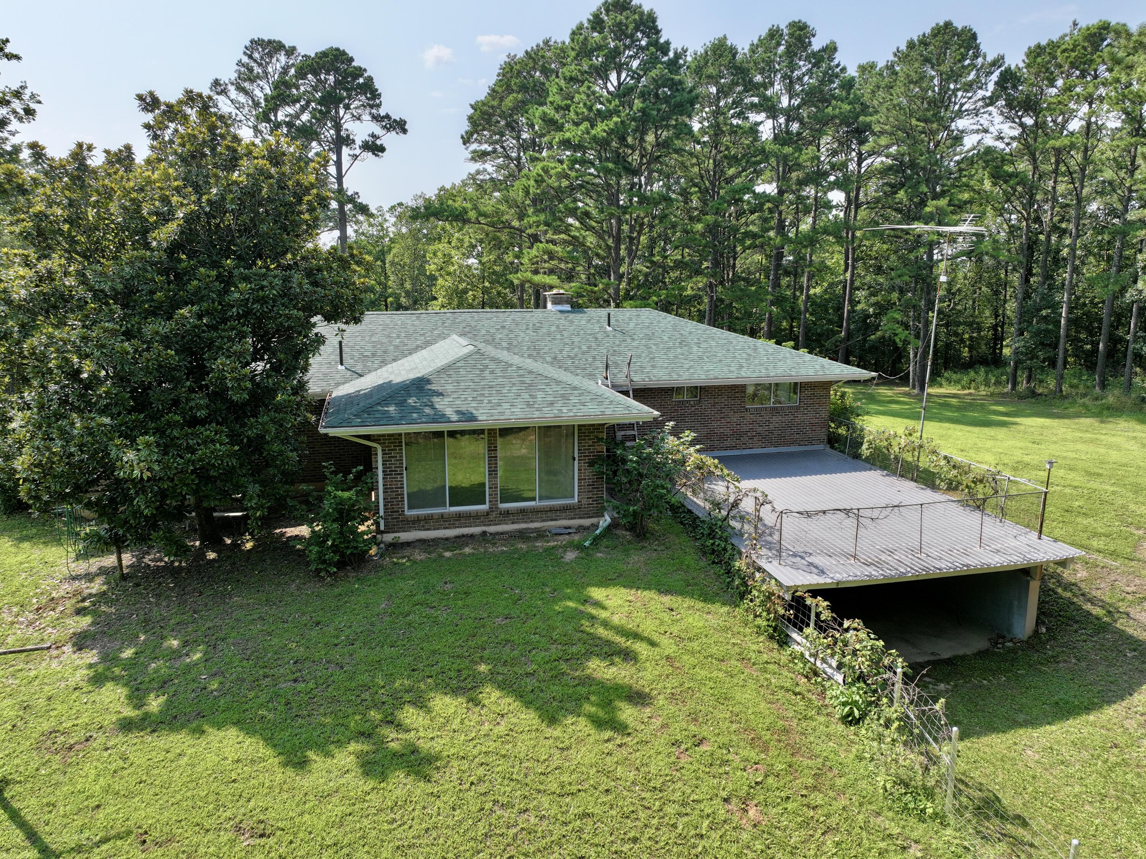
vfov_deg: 56.8
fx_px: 794
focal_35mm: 24
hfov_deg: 71.6
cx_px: 573
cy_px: 430
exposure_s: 1/3200
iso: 340
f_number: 2.8
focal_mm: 12.29
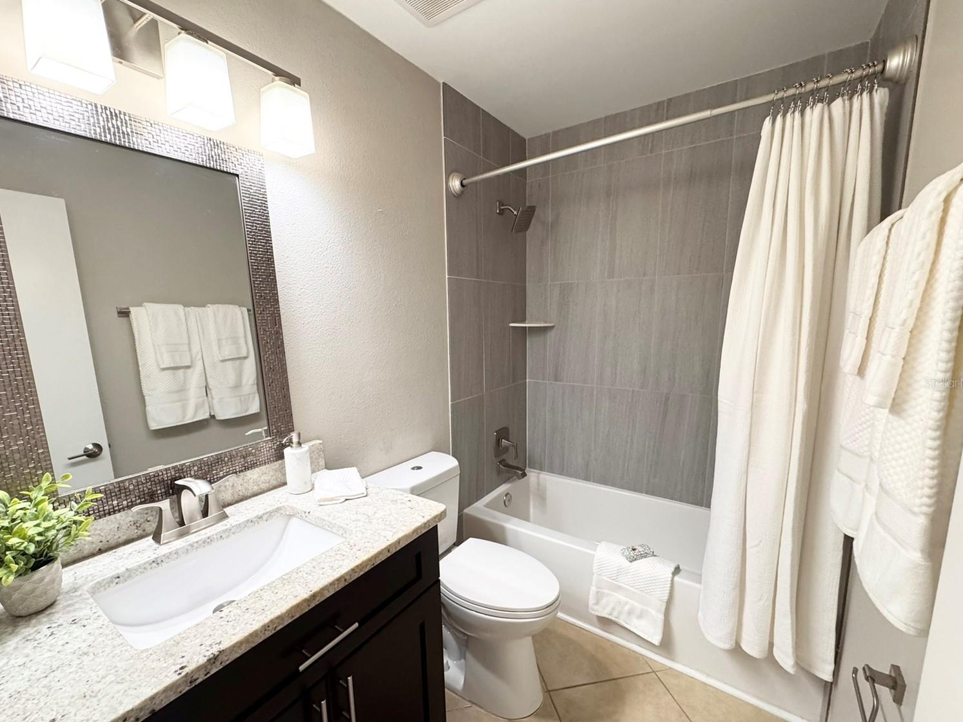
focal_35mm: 15
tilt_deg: -9.9
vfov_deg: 81.7
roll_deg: +0.7
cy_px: 382
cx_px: 470
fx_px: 417
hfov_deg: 98.1
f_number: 2.2
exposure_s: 1/120
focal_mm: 2.22
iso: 250
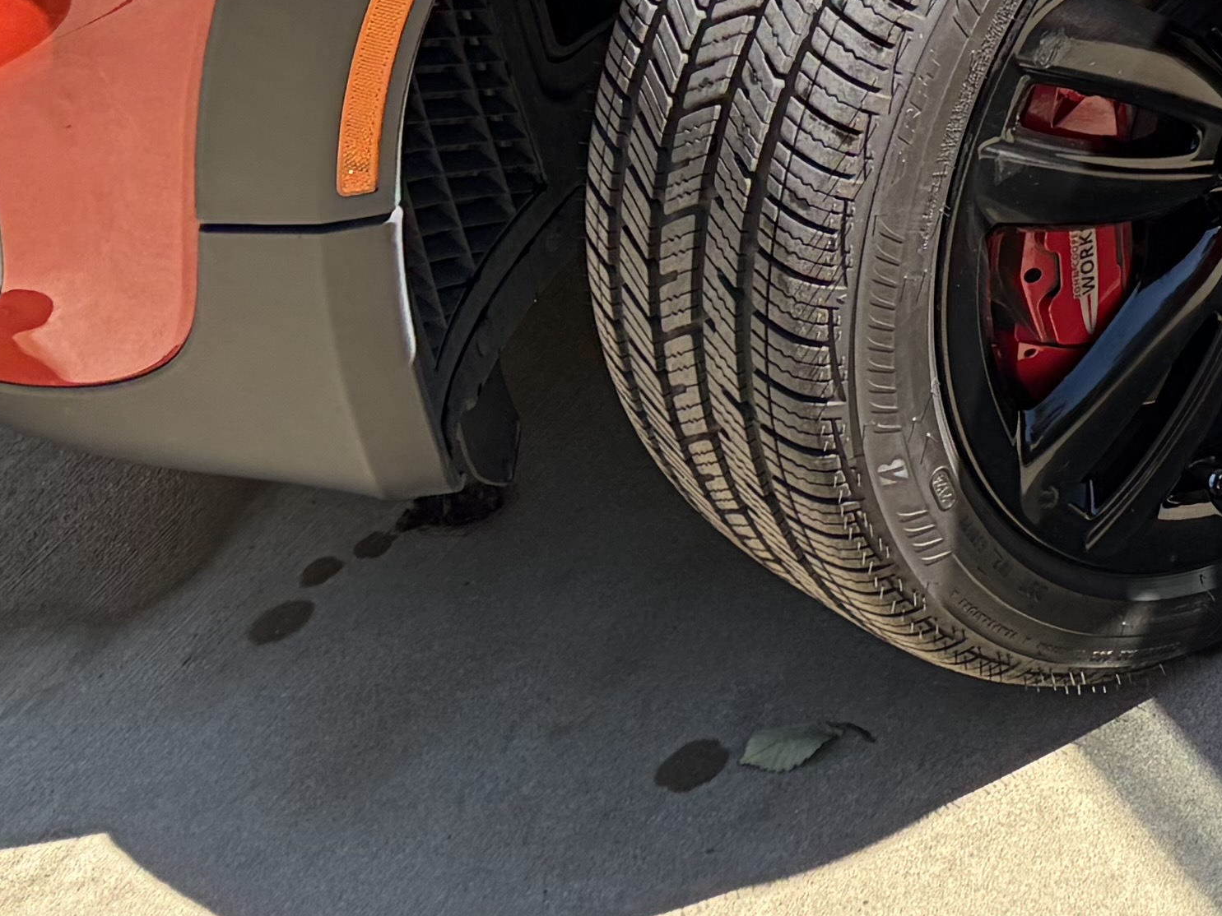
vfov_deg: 13.8
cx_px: 1955
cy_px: -486
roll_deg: +5.3
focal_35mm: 100
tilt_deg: -21.9
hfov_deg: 17.2
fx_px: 3530
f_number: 1.6
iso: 50
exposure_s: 1/1155
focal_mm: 5.96
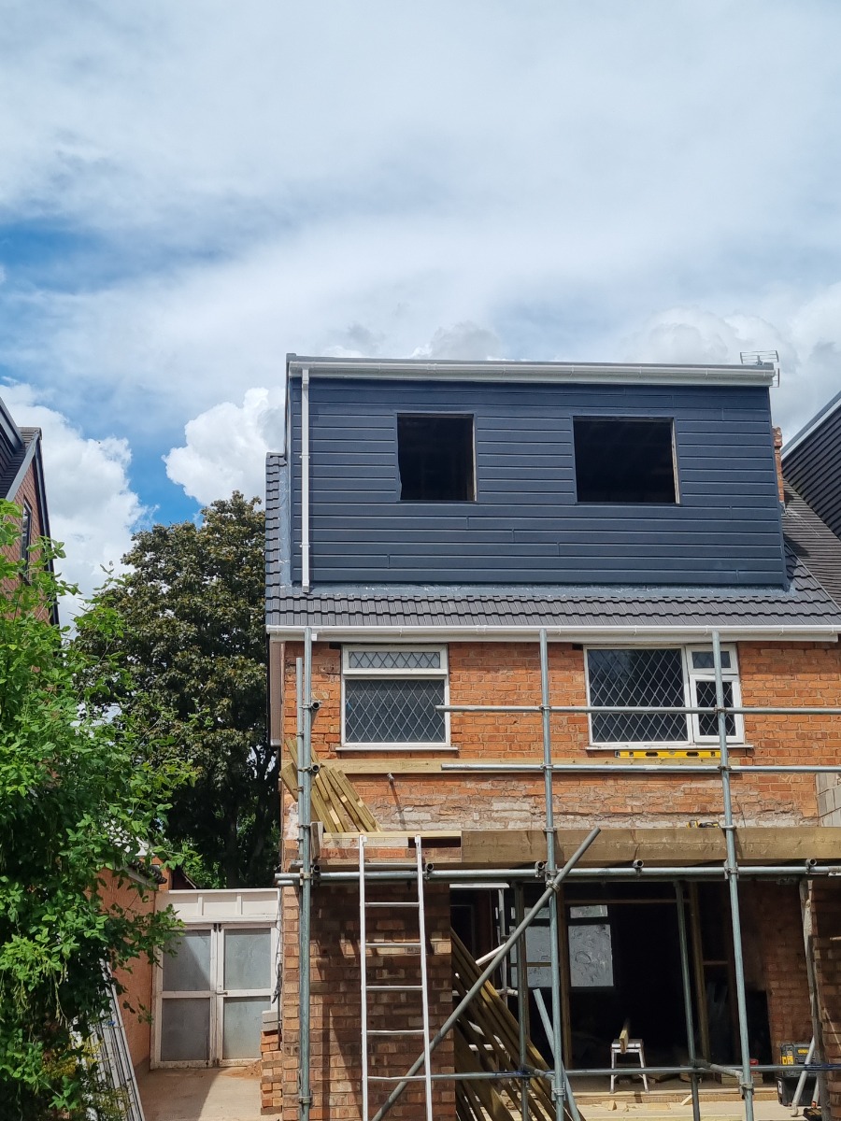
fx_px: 842
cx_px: 420
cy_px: 560
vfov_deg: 67.3
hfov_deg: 53.1
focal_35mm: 26
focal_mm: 5.4
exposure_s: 1/5464
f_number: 1.8
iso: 50
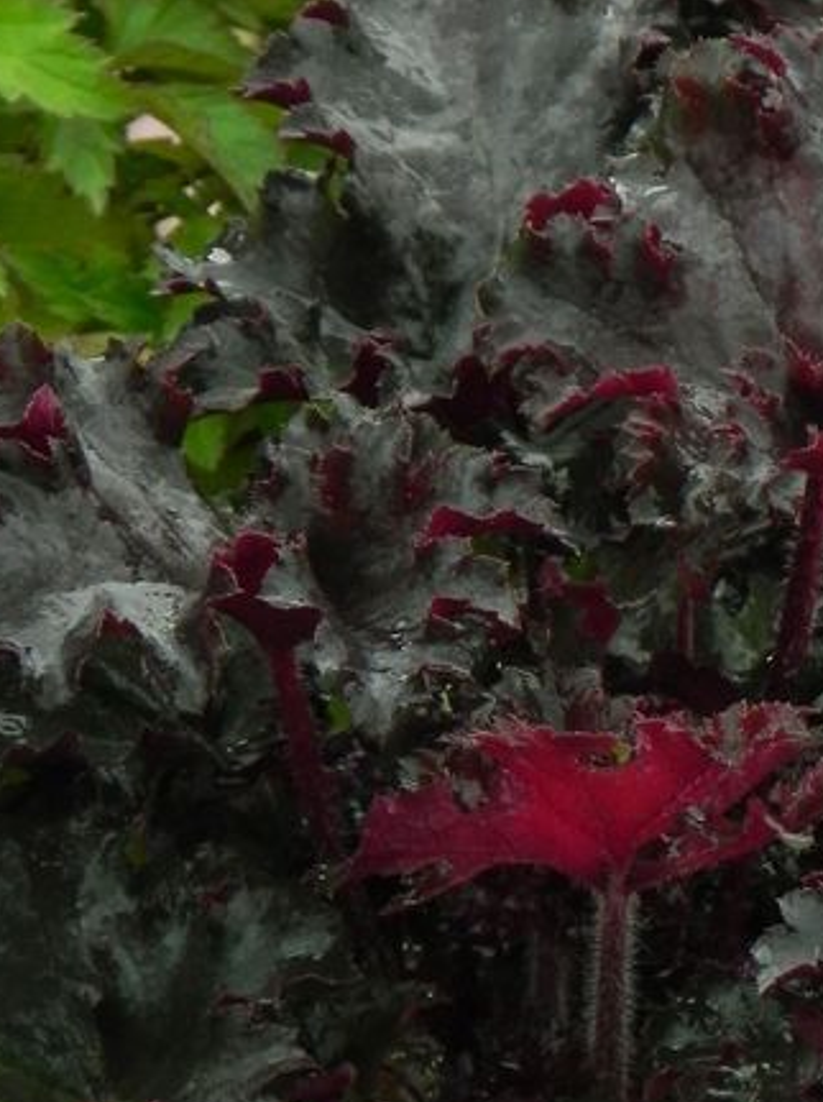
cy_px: 445
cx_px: 502
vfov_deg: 6.6
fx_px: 9565
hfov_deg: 4.9
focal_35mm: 301
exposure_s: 1/160
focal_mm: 28.8
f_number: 5.6
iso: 160
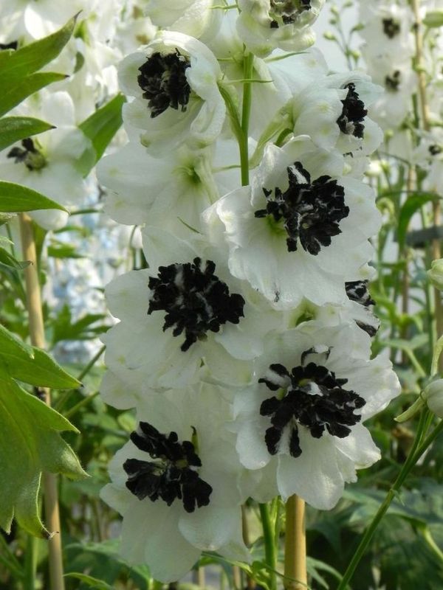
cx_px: 222
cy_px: 295
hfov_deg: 19.6
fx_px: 1280
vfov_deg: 26.0
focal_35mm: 75
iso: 160
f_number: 7.1
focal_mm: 13.4
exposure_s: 1/400
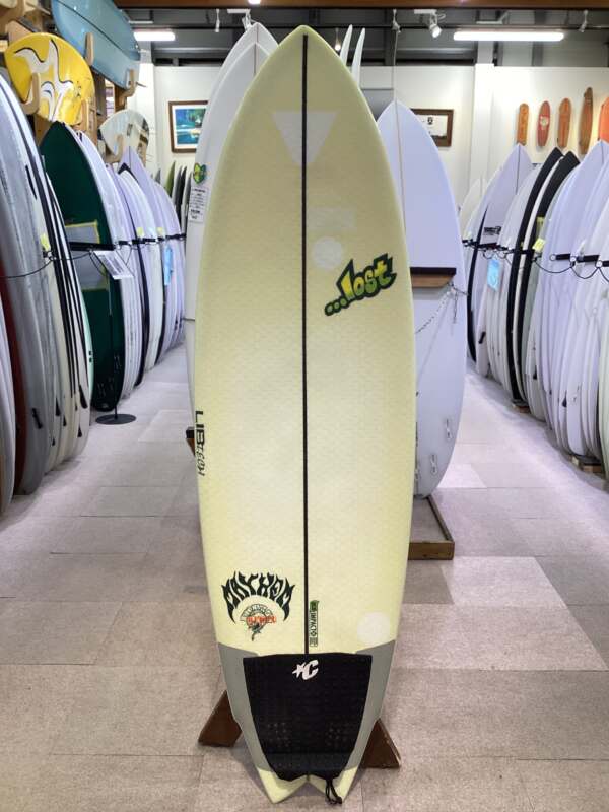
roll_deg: +0.3
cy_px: 406
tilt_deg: -14.9
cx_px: 304
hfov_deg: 45.4
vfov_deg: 58.4
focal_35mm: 31
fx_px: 727
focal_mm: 3.3
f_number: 2.4
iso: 64
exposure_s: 1/50
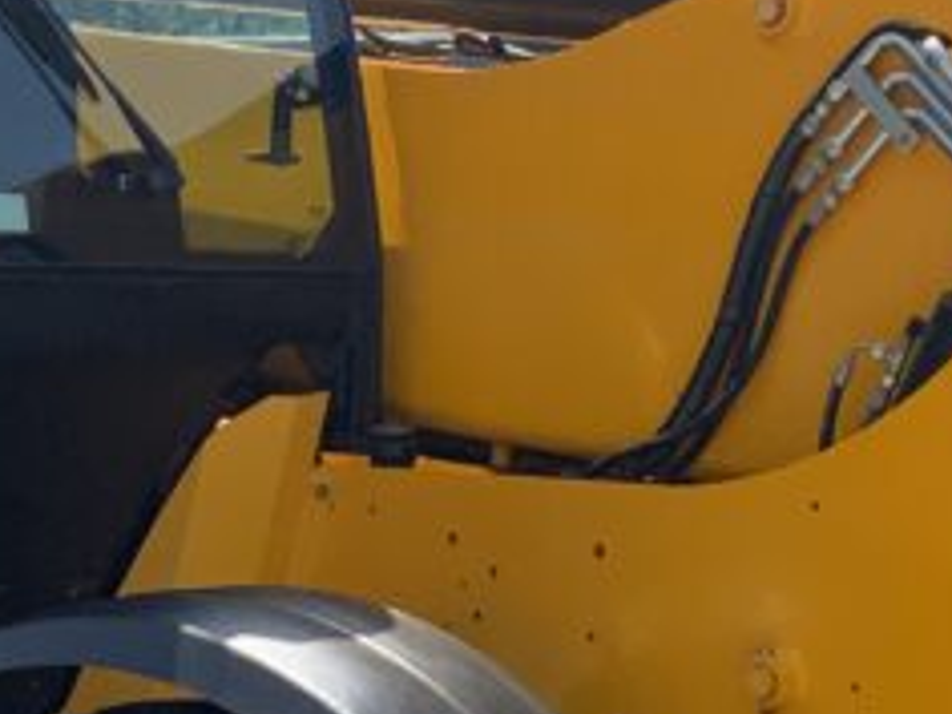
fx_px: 3465
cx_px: 496
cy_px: 520
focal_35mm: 126
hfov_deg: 15.6
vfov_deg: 11.7
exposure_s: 1/1786
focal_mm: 3
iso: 16
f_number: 1.8
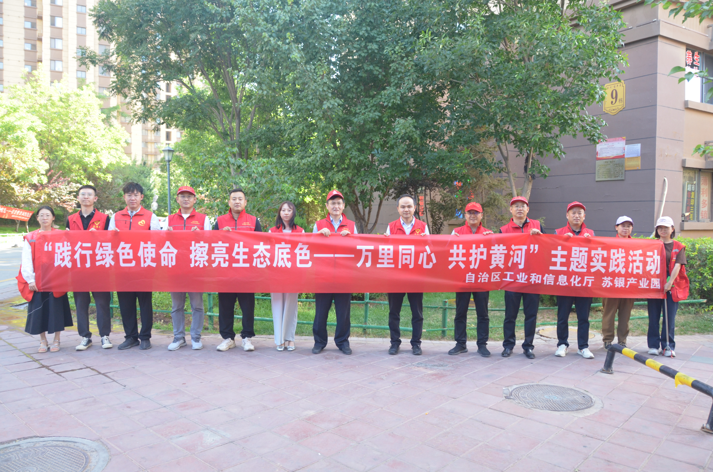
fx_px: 534
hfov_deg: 67.5
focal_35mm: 27
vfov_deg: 47.7
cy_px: 236
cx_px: 356
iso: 640
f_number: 5.6
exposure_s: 1/125
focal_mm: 18
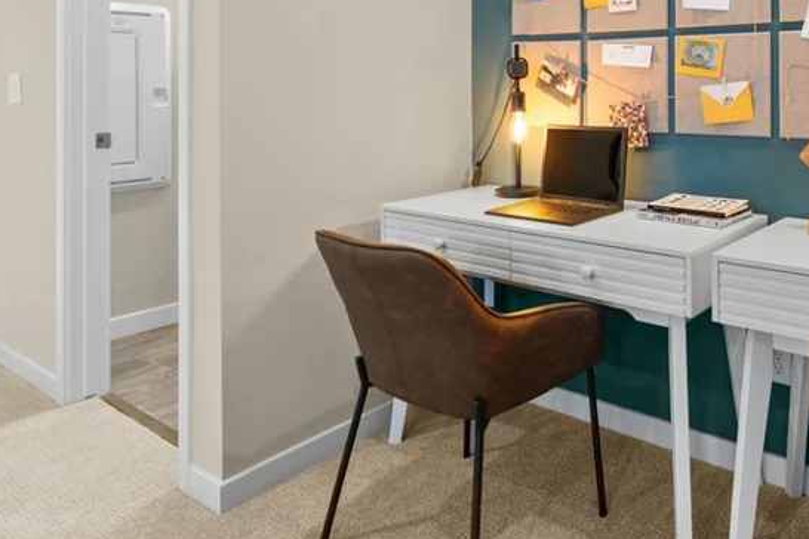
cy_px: 90
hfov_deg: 59.3
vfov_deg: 41.3
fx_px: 674
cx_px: 585
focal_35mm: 30
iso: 200
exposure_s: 1/1.25
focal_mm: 16
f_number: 8
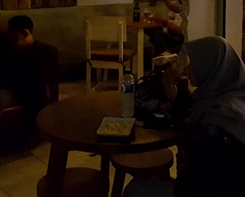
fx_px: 493
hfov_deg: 27.5
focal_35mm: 68
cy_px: -32
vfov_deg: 21.1
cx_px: 187
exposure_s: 1/20
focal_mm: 4.2
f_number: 1.7
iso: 800
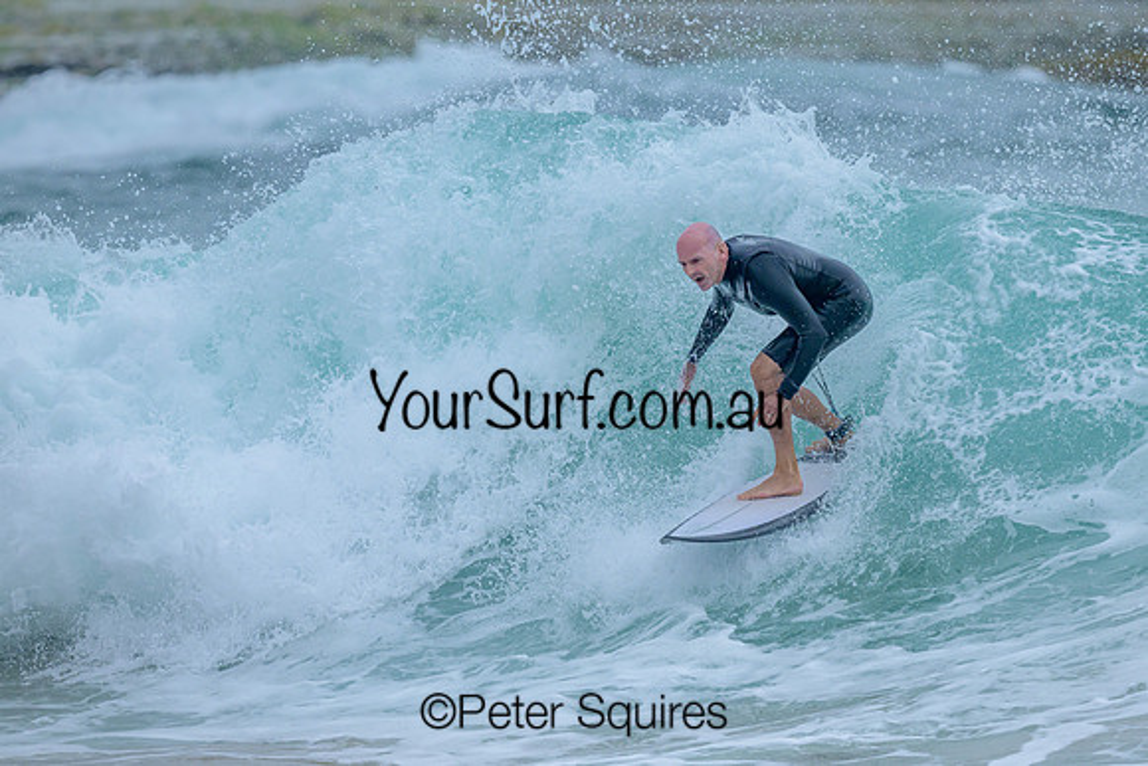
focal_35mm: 1100
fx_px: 35072
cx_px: 789
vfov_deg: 1.3
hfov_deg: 1.9
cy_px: 425
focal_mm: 800
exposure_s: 1/2500
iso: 360
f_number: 6.3
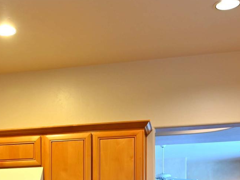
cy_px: 225
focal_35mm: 71
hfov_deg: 26.6
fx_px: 492
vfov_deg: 19.3
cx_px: 29
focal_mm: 16
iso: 100
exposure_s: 2
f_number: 9
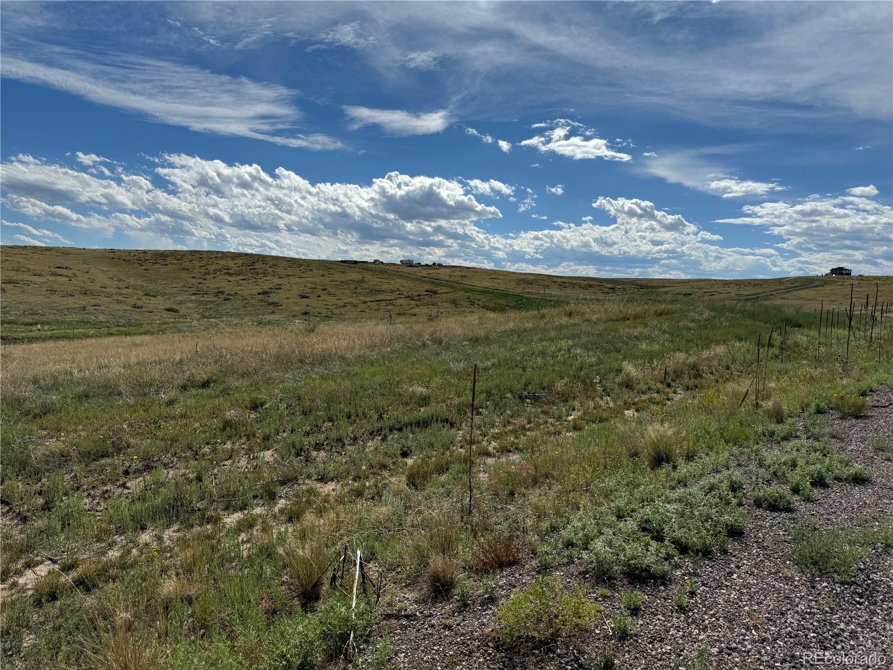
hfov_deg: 71.6
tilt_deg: -4.4
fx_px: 619
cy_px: 335
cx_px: 446
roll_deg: -2.5
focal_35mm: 24
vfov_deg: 56.8
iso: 80
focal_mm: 6.76
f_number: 1.78
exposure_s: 1/9009
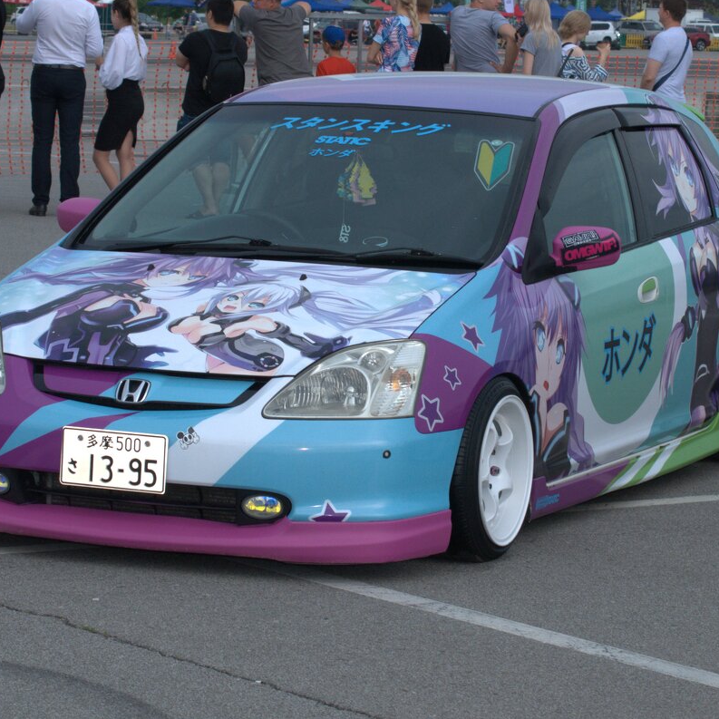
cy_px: 359
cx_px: 430
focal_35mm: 145
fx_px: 3399
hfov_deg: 12.1
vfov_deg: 12.1
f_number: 13
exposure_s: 1/200
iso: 400
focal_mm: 75
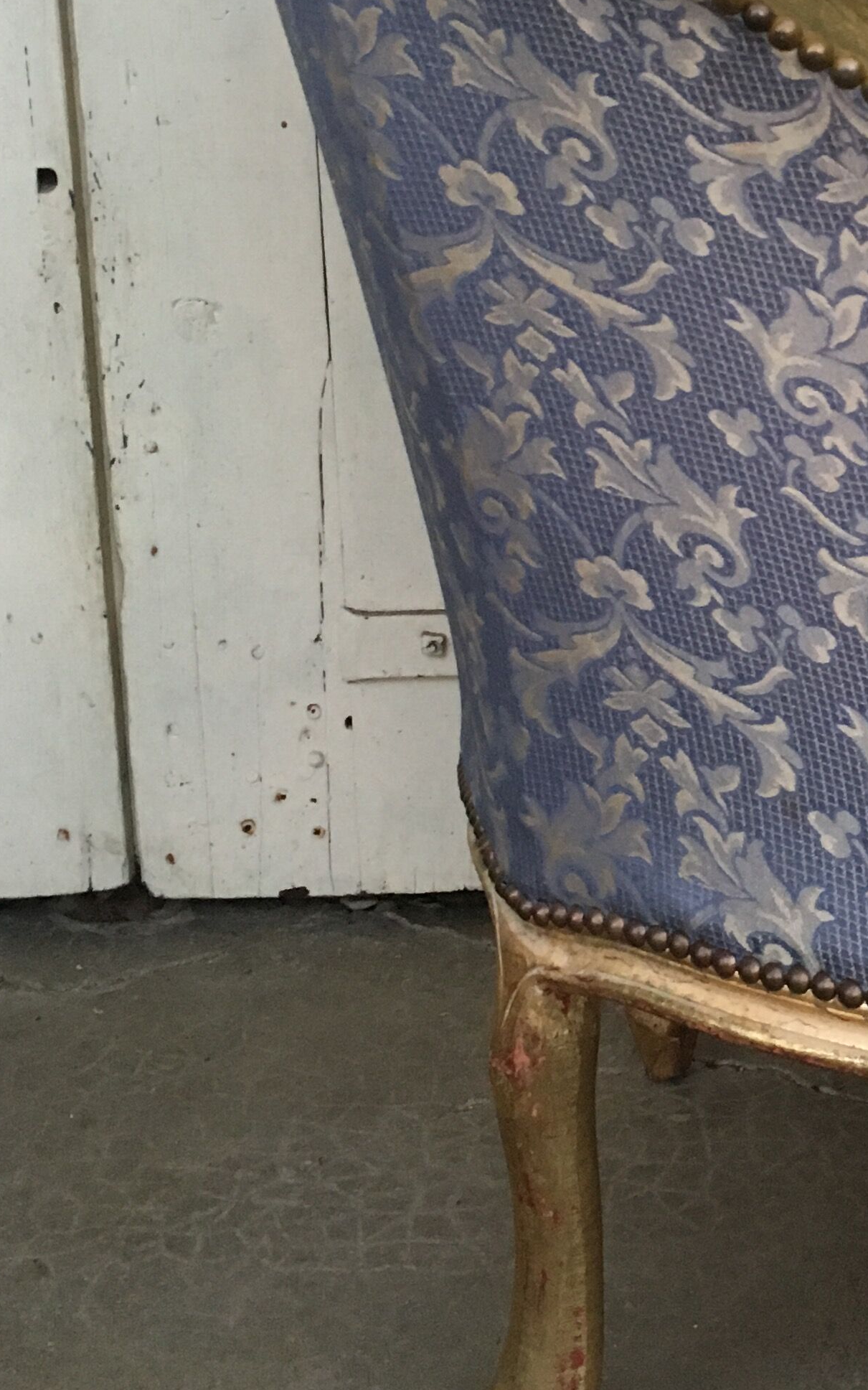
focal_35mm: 64
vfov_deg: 31.5
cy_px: 359
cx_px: 986
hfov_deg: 19.4
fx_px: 2423
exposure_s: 1/33
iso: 200
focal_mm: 4.15
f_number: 2.2
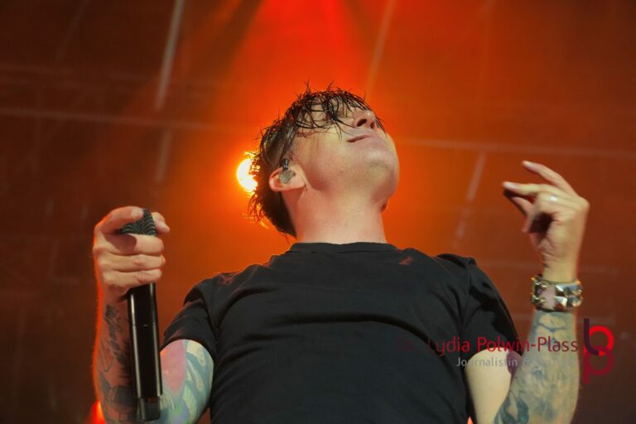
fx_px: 2279
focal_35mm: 129
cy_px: 212
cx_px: 318
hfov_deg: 15.9
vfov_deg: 10.6
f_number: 5
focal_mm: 86
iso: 4000
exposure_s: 1/160
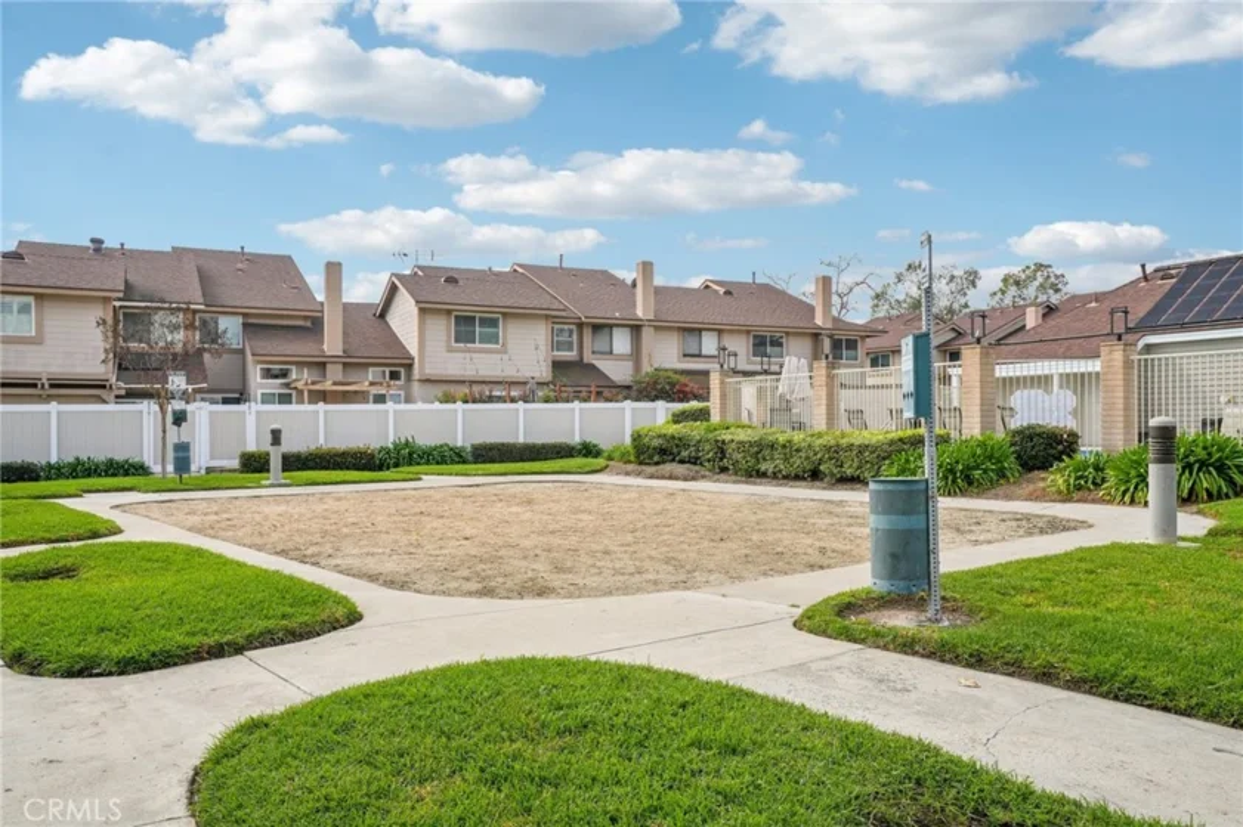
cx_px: 622
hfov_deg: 65.5
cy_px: 414
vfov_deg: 46.4
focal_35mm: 28
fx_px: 966
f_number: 8
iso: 100
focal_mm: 28
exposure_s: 1/500
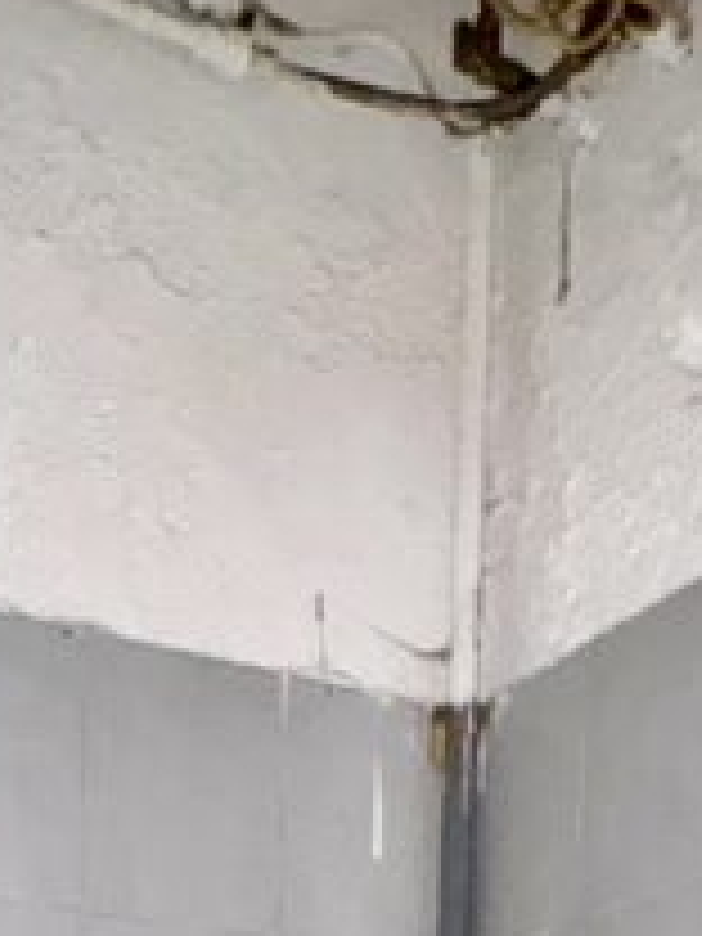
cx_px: 369
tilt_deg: -7.1
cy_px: 1634
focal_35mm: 69
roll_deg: -1.3
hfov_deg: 21.3
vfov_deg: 20.7
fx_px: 1866
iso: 800
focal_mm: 2.22
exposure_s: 1/34
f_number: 2.2
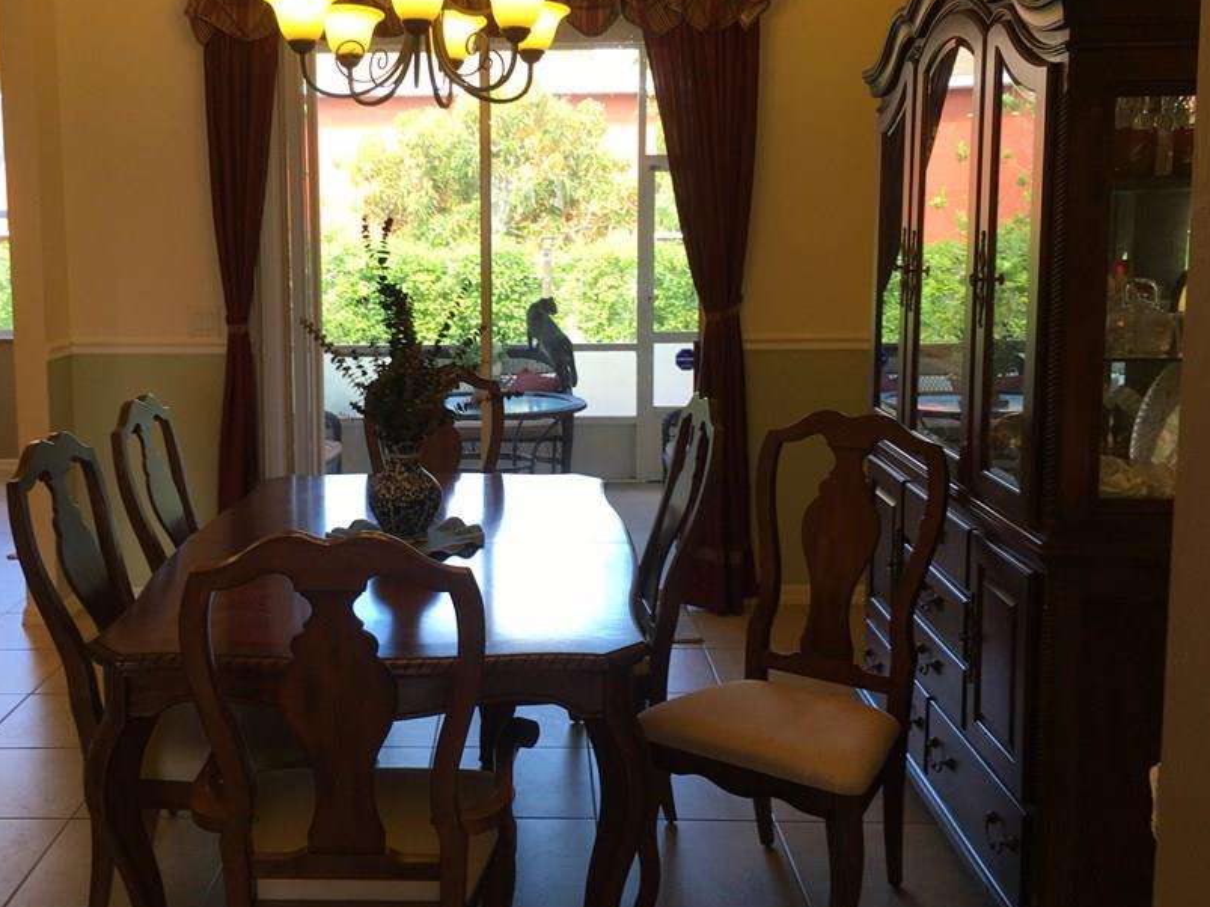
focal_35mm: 37
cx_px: 500
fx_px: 1293
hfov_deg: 49.9
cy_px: 375
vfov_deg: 38.5
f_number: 2.2
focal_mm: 4.15
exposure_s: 1/40
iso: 25
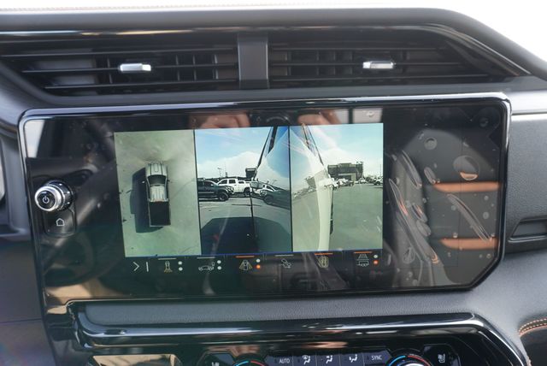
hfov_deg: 73.7
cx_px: 274
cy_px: 183
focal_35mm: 24
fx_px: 365
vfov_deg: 53.2
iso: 160
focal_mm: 16
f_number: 4
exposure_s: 1/60
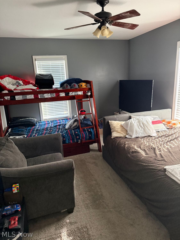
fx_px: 166
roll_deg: +1.7
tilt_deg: -14.4
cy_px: 120
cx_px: 90
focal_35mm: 24
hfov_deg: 56.8
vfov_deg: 71.6
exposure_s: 1/59
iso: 800
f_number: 1.78
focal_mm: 6.76
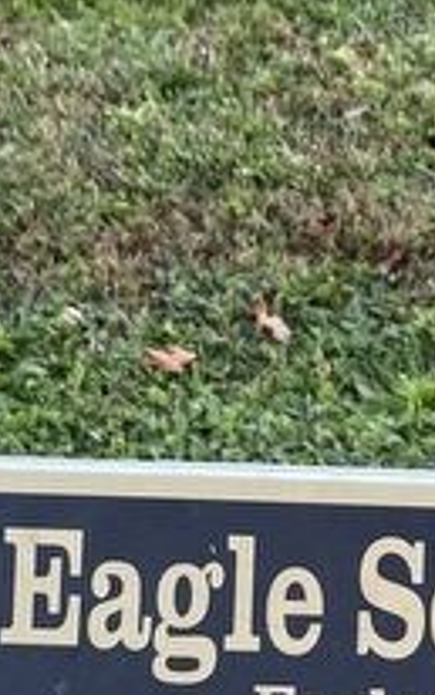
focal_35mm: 107
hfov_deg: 11.4
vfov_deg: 18.7
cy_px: 759
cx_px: 765
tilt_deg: -39.0
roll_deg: +1.0
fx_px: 2027
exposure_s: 1/121
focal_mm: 5.1
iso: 50
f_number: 1.6
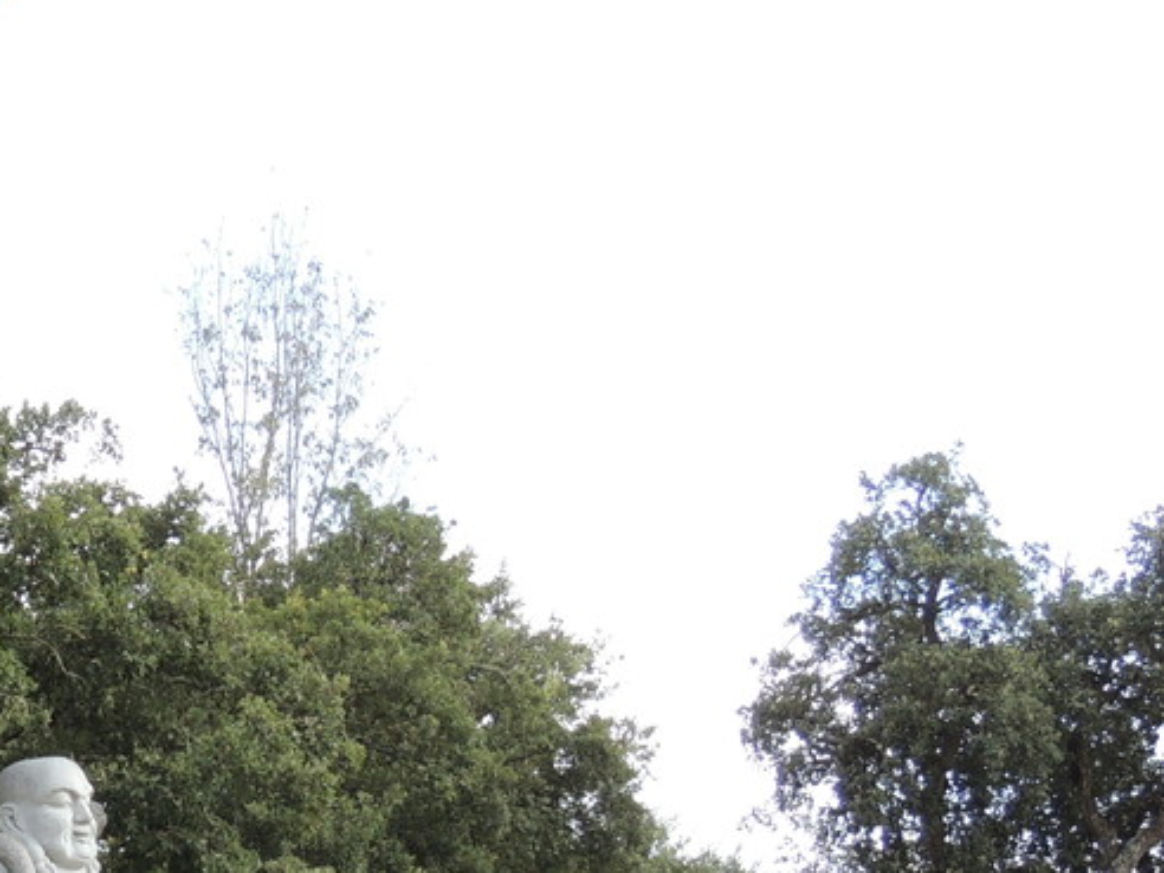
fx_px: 4371
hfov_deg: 14.7
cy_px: 859
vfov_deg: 11.3
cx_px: -244
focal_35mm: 130
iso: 100
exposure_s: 1/200
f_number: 3.6
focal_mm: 8.9
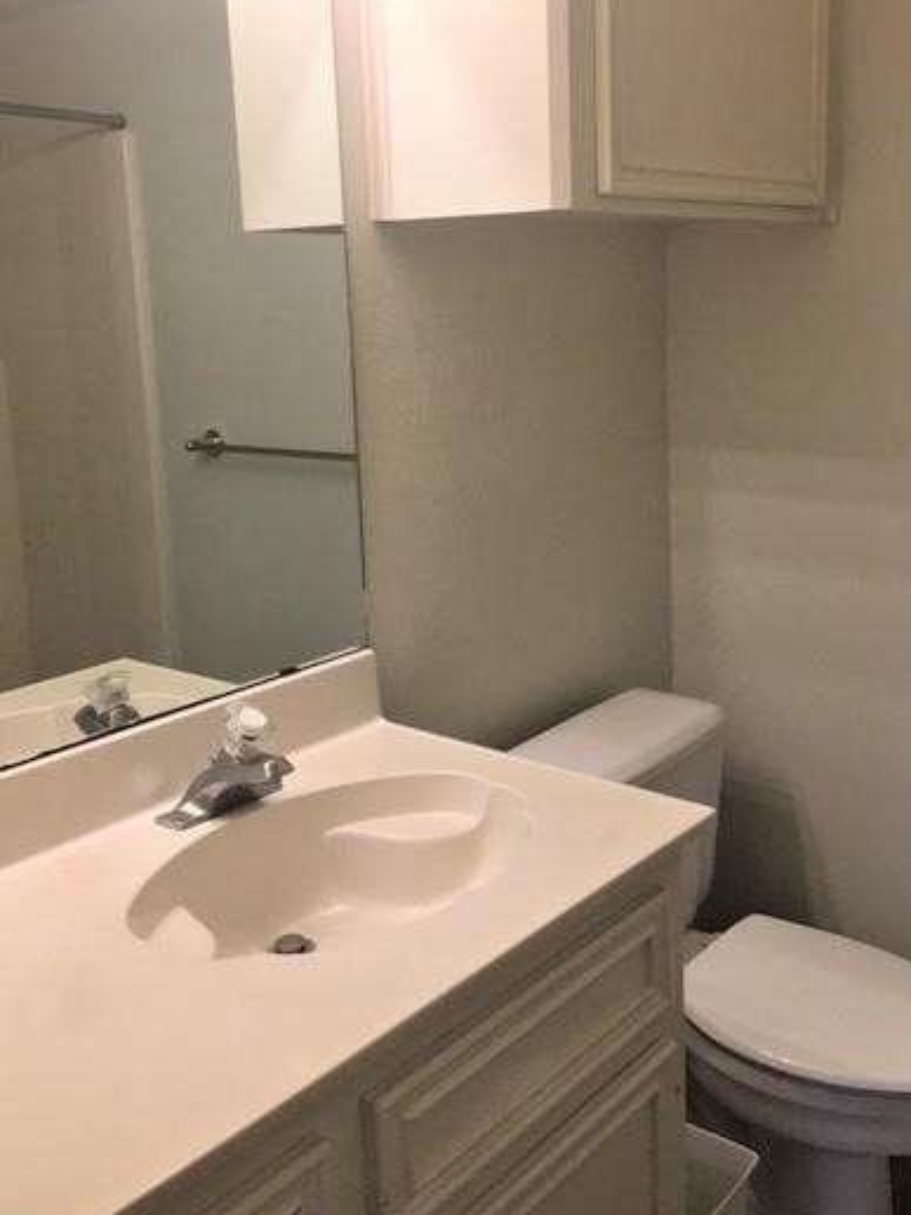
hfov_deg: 39.6
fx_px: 1263
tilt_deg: -9.1
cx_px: 527
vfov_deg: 51.2
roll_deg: +1.5
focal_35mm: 36
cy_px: 518
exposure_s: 1/30
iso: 25
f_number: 2.2
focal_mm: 4.15
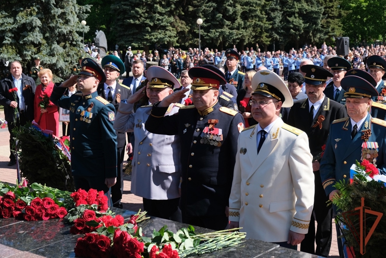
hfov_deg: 36.9
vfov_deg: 25.1
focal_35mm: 54
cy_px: 129
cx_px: 193
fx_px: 579
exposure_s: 1/600
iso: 320
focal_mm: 35.8
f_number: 5.6
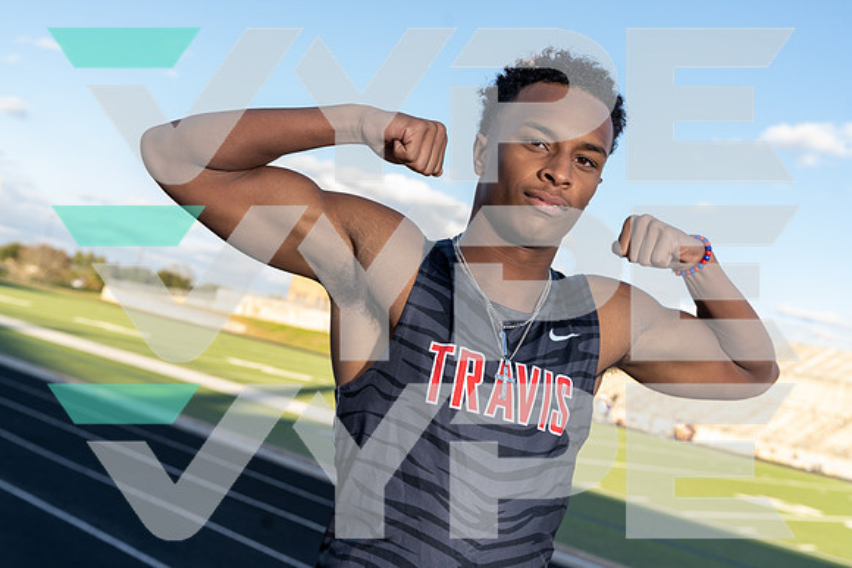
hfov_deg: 47.4
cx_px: 426
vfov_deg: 32.6
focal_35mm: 41
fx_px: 971
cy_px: 284
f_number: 5.6
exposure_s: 1/250
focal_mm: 41
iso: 250
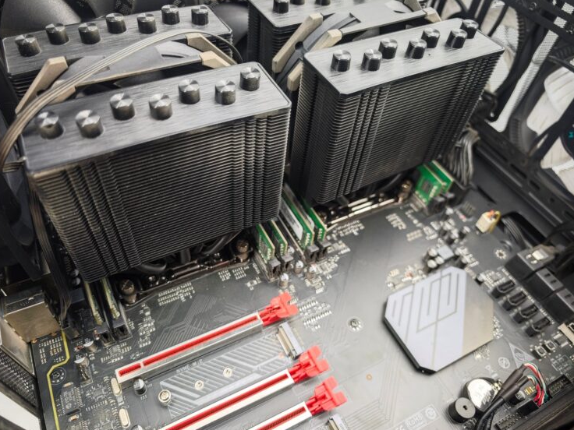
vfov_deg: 56.8
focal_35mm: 24
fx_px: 398
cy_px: 221
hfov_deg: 71.6
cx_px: 278
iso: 640
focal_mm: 8.72
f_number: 2
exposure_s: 1/31.8
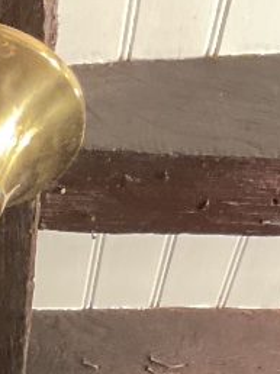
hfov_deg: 10.7
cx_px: -80
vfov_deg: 13.2
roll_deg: -0.7
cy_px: 668
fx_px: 1458
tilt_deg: +17.4
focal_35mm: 135
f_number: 1.8
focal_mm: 3
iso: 400
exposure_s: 1/30
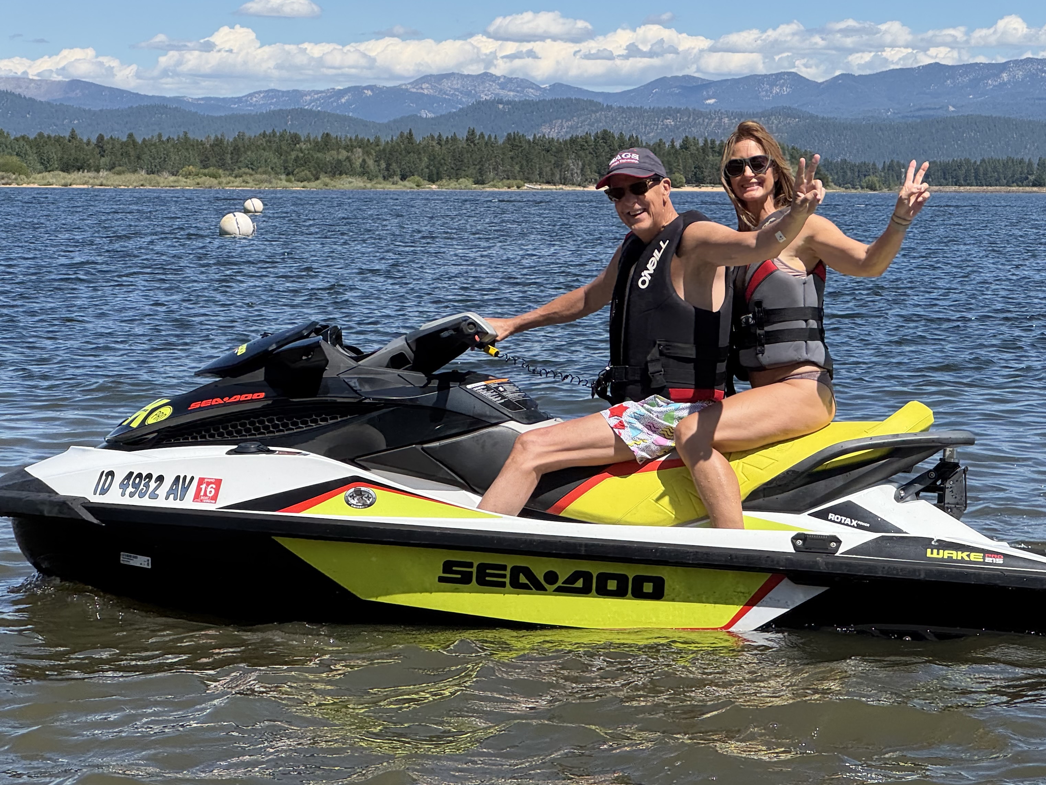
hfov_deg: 19.2
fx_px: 3082
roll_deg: +0.1
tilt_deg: -1.9
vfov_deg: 14.5
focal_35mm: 102
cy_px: 292
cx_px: 621
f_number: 2.8
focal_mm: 9
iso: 25
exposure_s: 1/1096
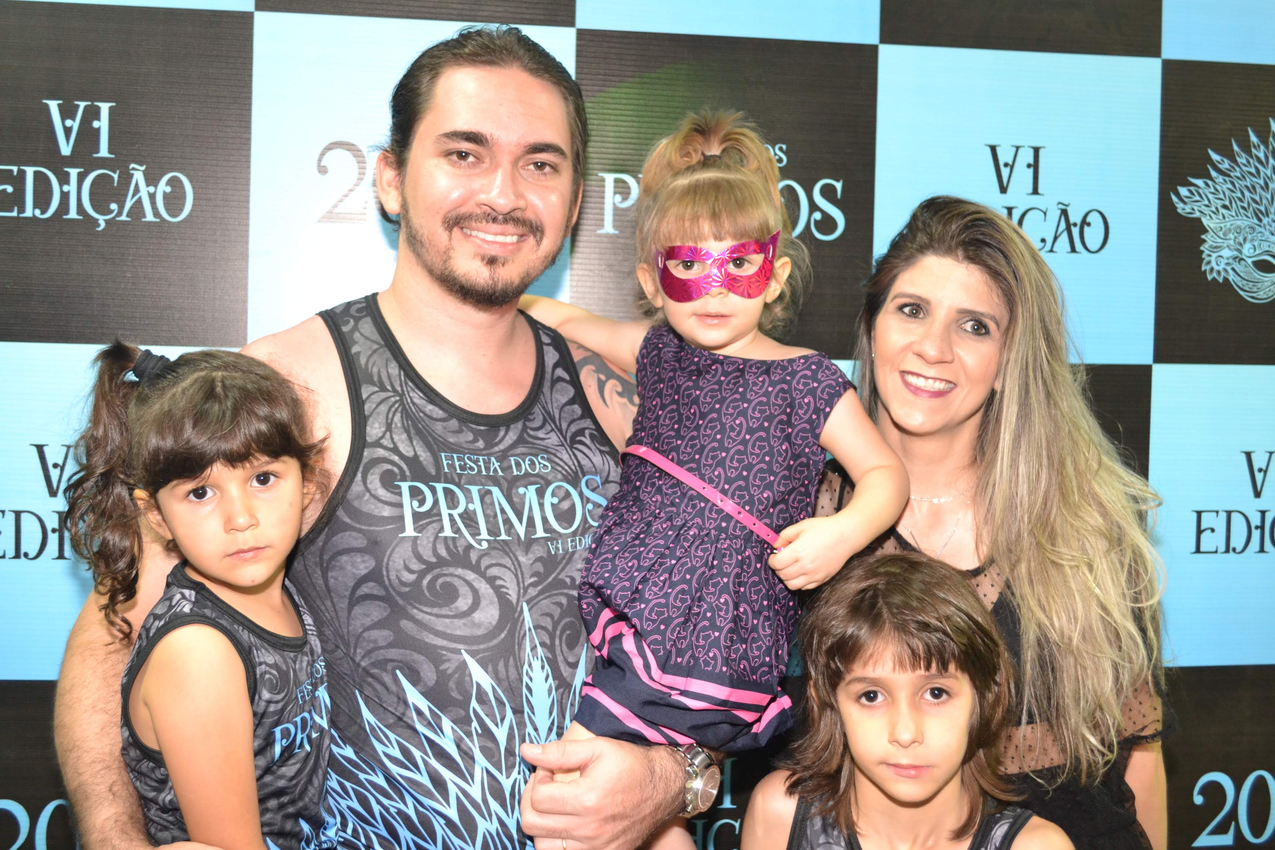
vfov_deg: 34.2
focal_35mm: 39
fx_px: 1381
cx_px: 638
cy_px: 425
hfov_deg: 49.6
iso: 1250
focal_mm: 26
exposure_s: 1/15
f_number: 4.2
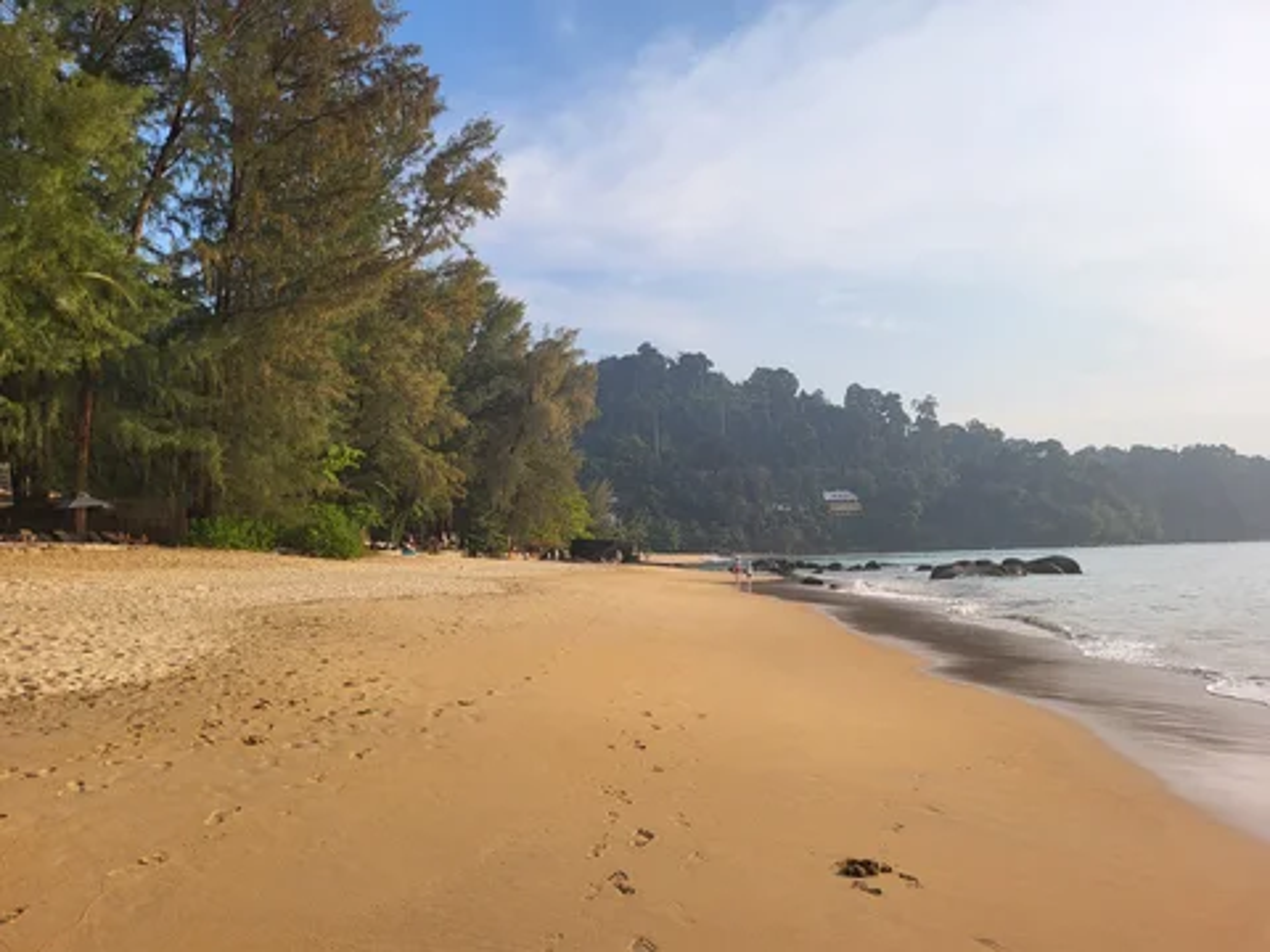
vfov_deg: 53.1
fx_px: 954
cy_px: 476
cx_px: 635
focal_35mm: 26
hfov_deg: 67.3
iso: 40
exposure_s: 1/1761
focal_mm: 5.4
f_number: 1.8
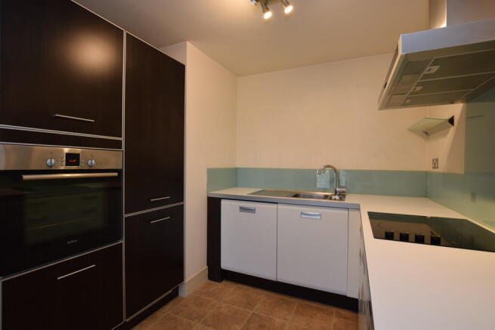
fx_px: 227
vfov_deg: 72.1
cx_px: 248
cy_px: 165
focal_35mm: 16
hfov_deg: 95.0
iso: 500
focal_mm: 11
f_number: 4.5
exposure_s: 1/60
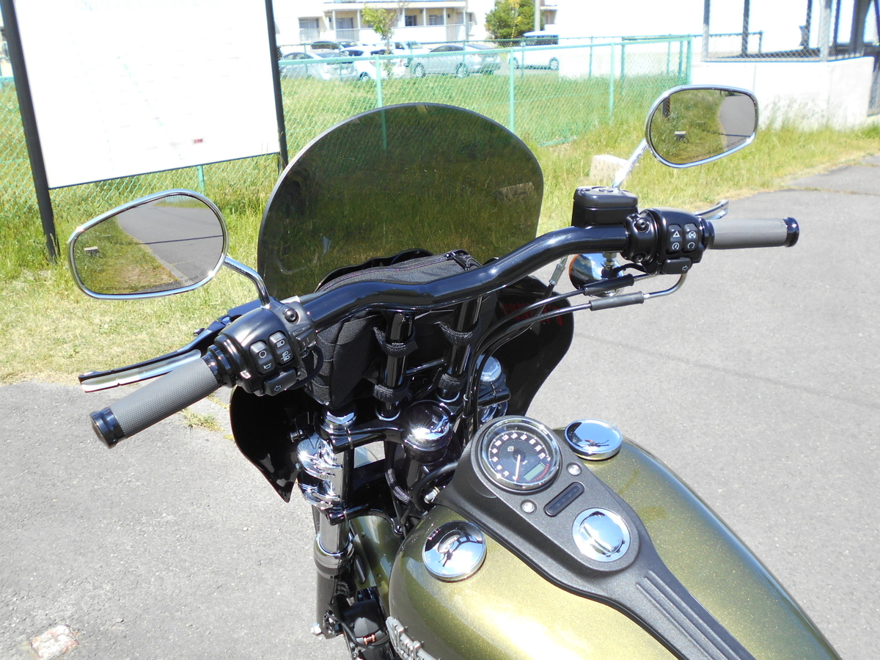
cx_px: 440
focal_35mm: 34
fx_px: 864
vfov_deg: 41.8
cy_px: 330
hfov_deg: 54.0
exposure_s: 1/320
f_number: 3.6
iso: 80
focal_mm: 5.8
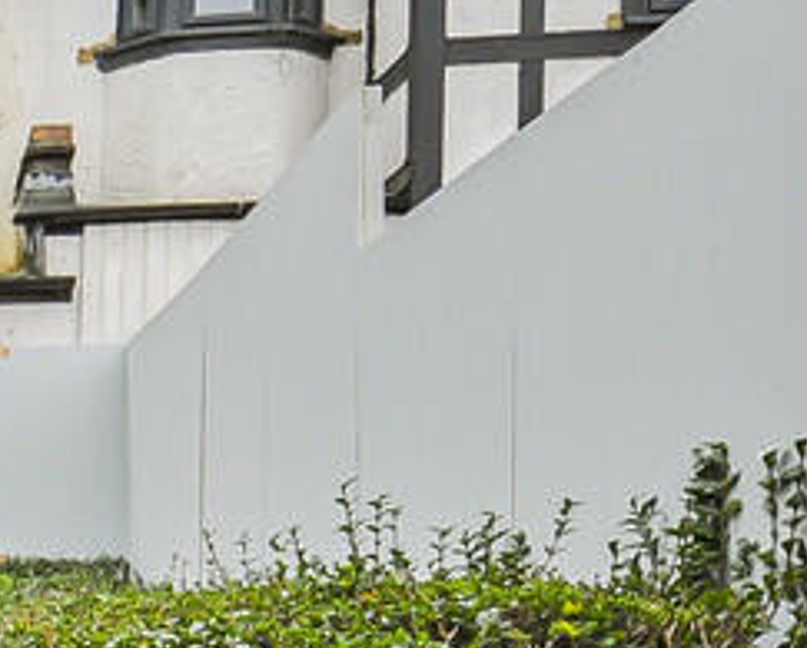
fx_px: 1841
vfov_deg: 19.8
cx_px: -704
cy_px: 472
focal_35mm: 77
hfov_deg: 18.5
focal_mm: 13
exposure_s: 1/320
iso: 360
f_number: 5.6
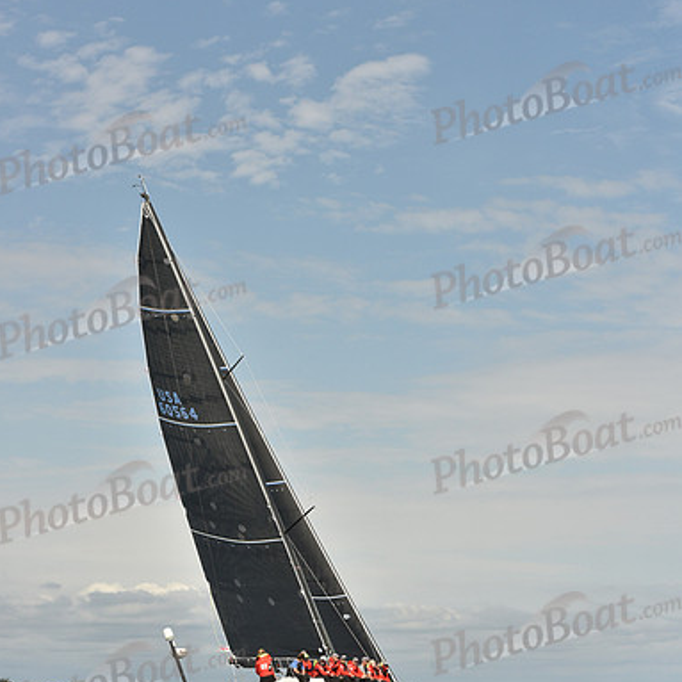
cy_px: 381
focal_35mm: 90
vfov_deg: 19.3
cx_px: 339
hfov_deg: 19.3
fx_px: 2006
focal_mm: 70
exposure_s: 1/1600
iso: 320
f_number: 9
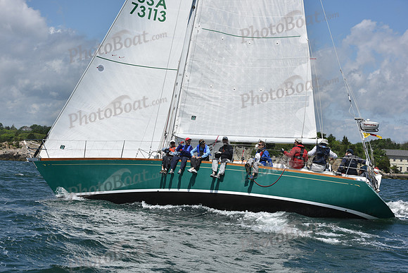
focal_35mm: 70
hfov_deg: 28.8
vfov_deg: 19.5
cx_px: 204
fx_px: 793
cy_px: 136
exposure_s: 1/1250
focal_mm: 70
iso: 250
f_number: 9
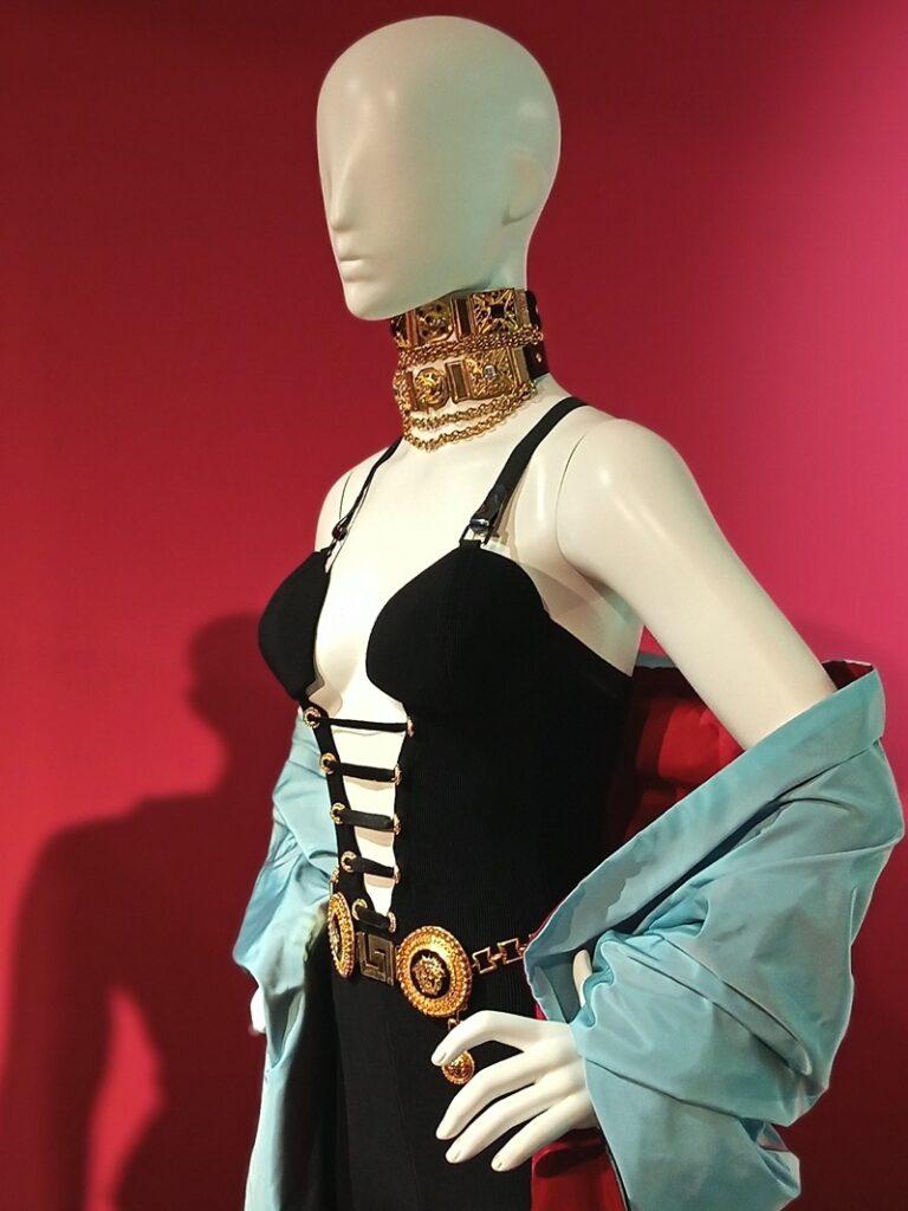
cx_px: 454
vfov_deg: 39.7
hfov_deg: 30.3
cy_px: 606
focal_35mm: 48
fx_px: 1679
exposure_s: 1/25
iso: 3379
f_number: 4
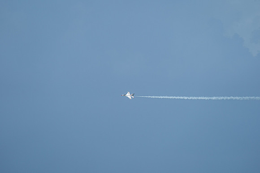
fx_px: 2889
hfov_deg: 5.2
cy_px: 86
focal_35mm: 400
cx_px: 130
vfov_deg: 3.4
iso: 800
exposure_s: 1/1600
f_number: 10
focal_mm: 400
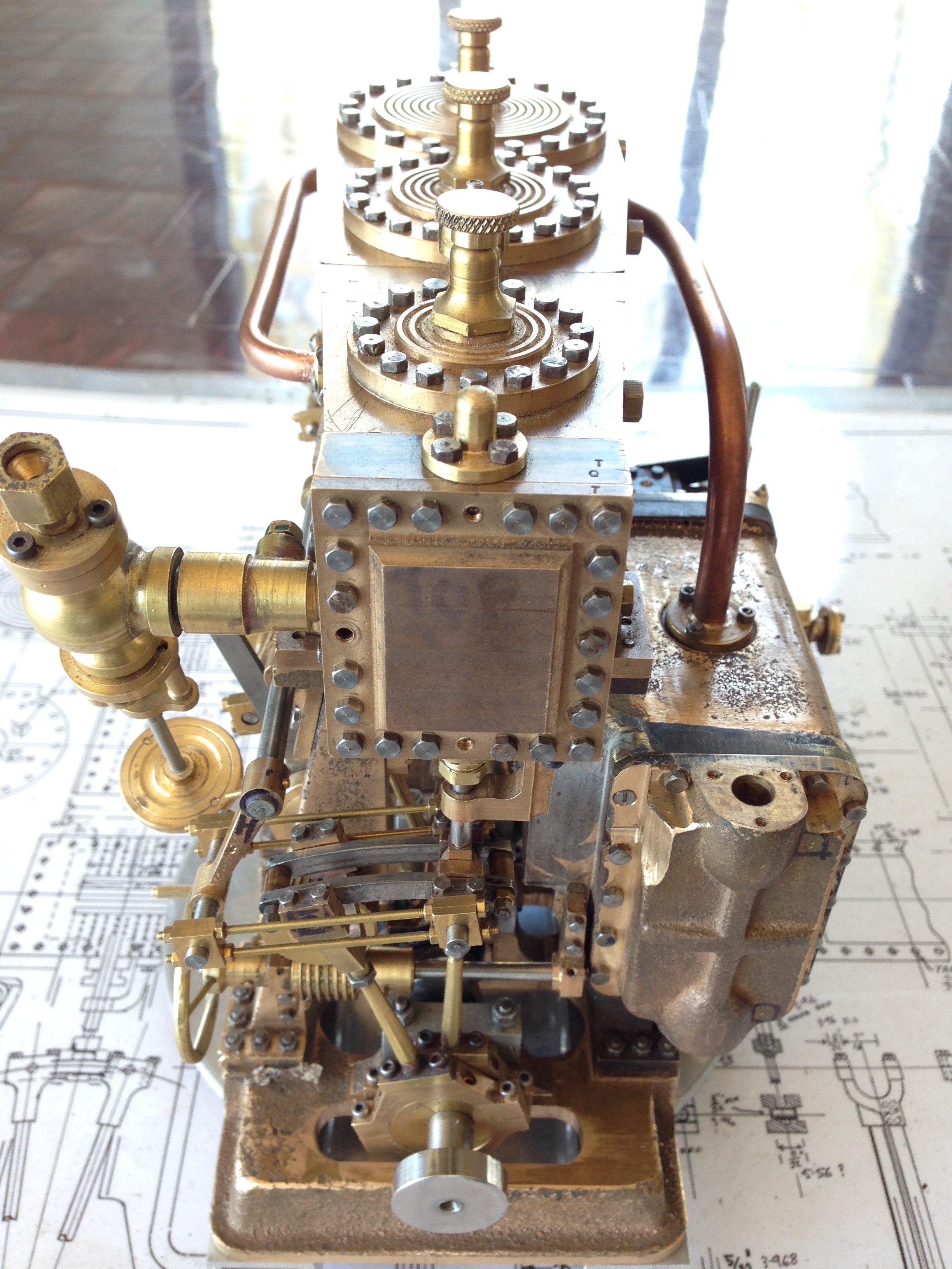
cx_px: 476
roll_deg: -3.4
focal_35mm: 33
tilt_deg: -37.4
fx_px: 1210
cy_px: 634
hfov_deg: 42.9
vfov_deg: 55.4
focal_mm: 4.12
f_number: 2.4
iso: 50
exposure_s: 1/30
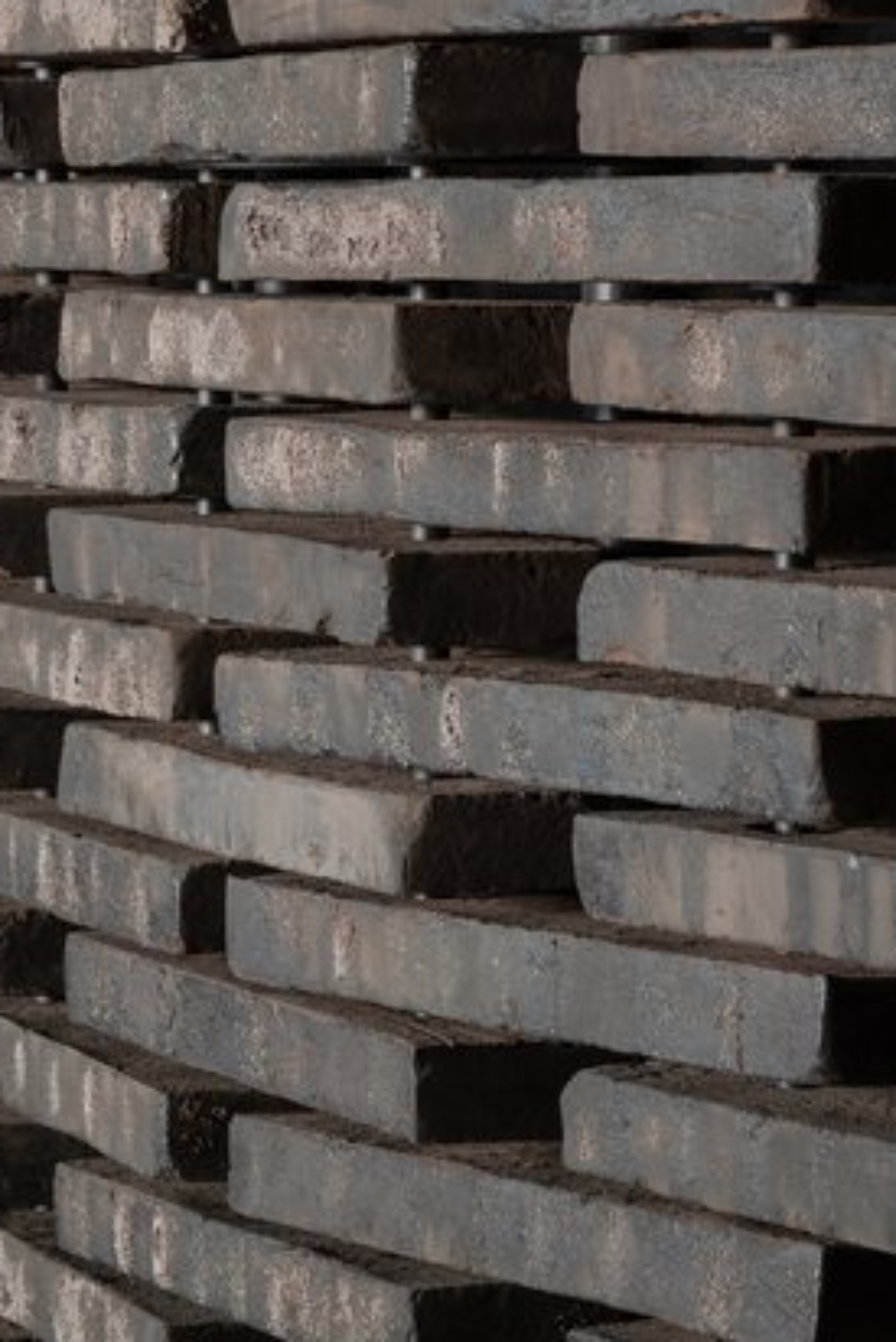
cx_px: 525
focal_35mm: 204
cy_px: -322
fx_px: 7609
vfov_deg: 9.9
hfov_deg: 6.7
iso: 200
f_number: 9
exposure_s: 1/6
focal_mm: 70
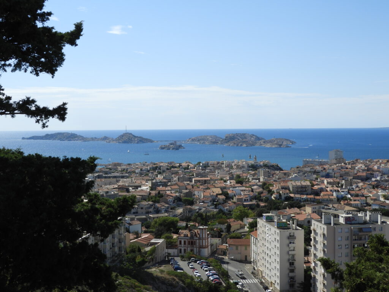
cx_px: 194
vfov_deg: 26.6
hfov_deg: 34.9
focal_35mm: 55
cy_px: 146
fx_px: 618
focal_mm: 9.9
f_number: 4
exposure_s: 1/1250
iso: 100
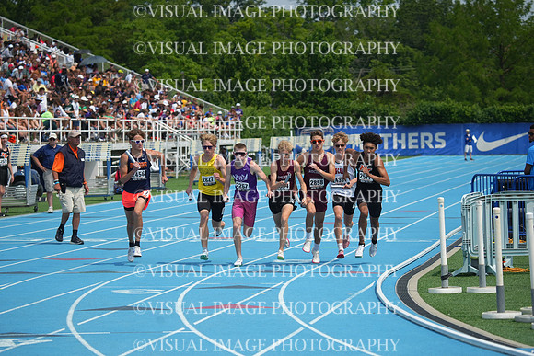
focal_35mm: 170
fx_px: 2522
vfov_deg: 8.1
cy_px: 178
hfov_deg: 12.1
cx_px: 267
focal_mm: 170
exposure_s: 1/5000
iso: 500
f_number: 5
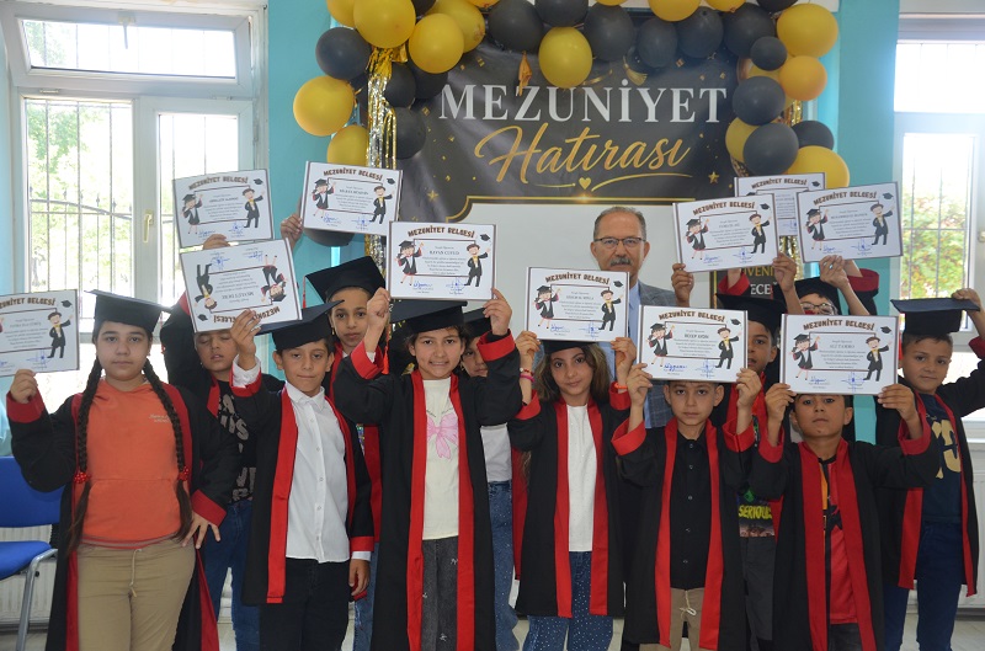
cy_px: 326
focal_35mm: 42
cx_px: 492
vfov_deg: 31.7
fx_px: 1146
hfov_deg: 46.5
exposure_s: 1/60
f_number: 4
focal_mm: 28
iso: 500
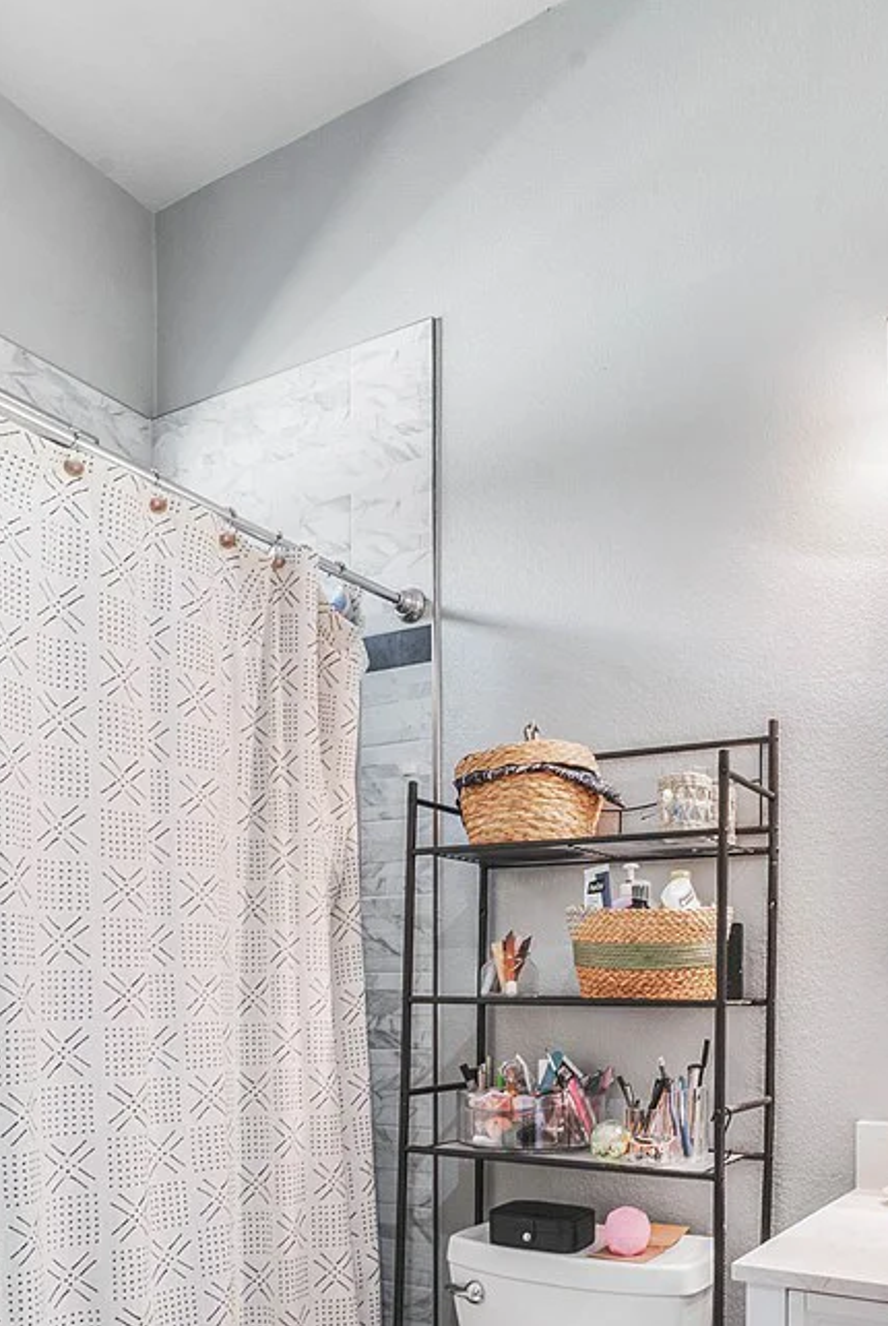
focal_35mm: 27
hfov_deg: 47.5
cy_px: 1018
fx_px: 996
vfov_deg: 62.8
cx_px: 569
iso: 500
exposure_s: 1/8
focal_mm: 16
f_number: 10
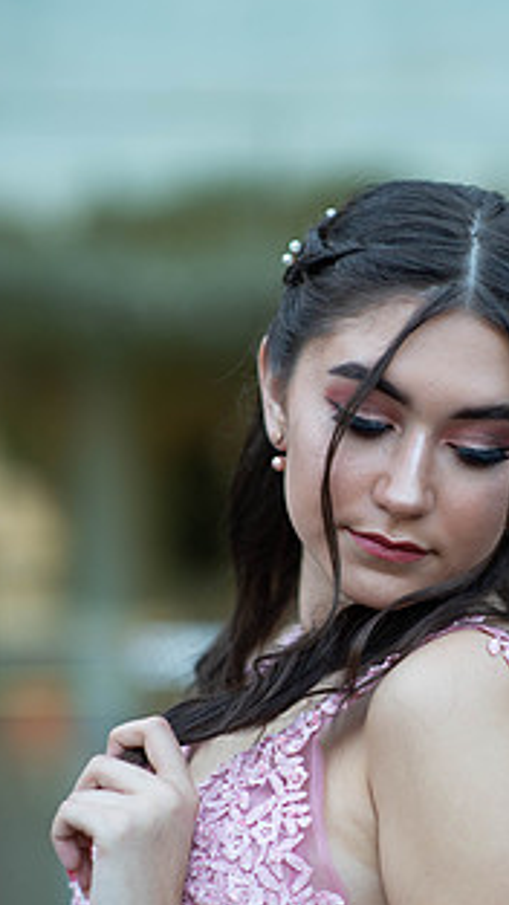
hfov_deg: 9.4
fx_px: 3072
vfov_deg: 16.7
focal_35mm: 128
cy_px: 590
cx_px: 418
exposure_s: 1/640
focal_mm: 85
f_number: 2
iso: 250
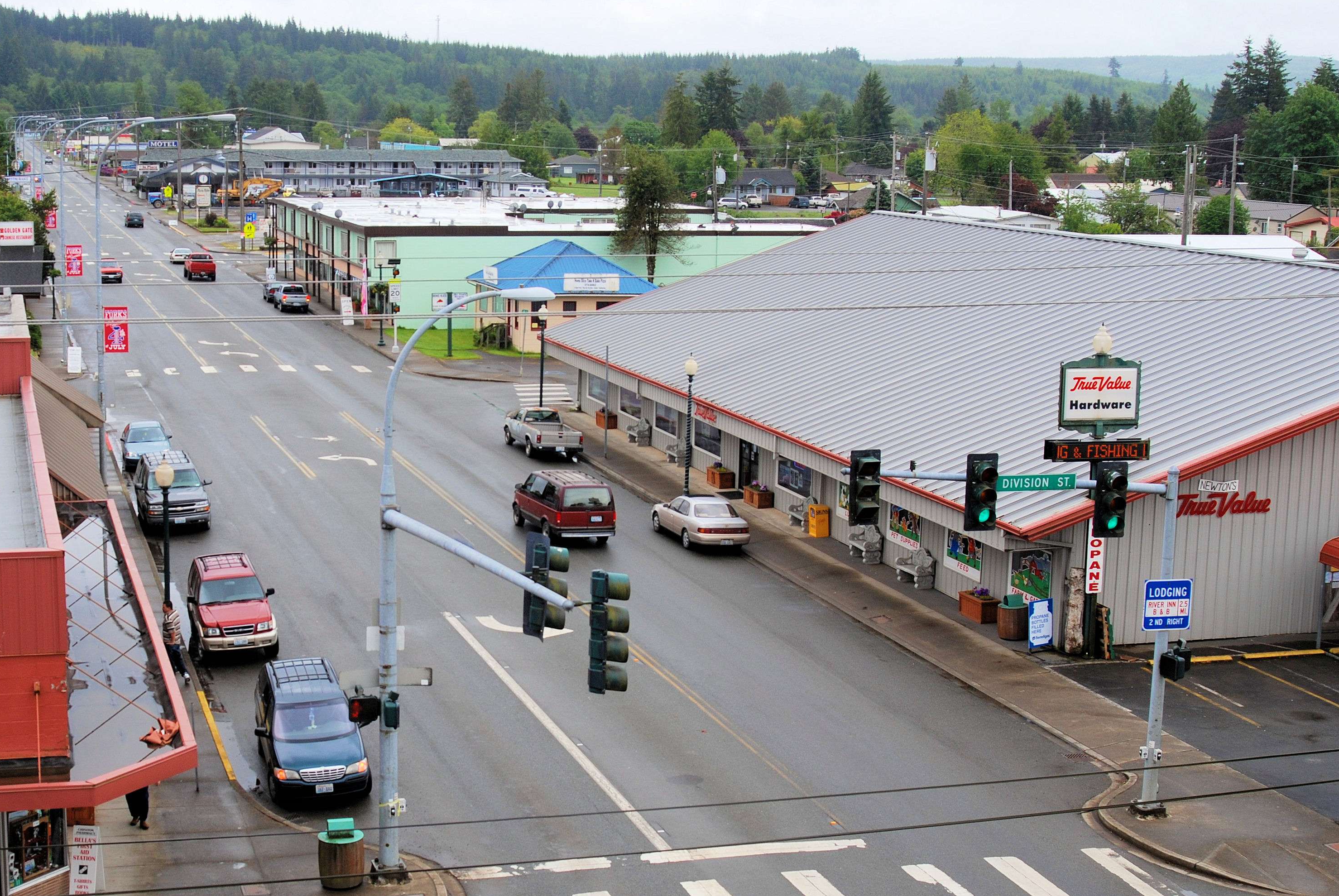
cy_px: 488
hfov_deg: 36.0
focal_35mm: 55
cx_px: 501
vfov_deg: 24.7
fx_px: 2048
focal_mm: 28
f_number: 7.1
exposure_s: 1/200
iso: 100
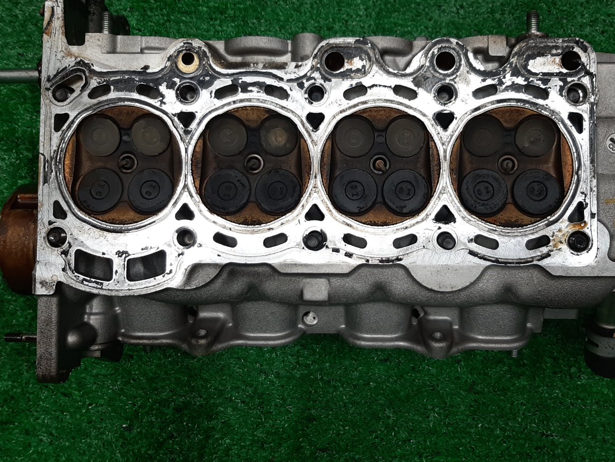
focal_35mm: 32
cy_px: 195
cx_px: 346
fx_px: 569
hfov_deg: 56.6
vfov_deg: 44.0
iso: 68
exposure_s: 1/100
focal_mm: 3.93
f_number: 1.7
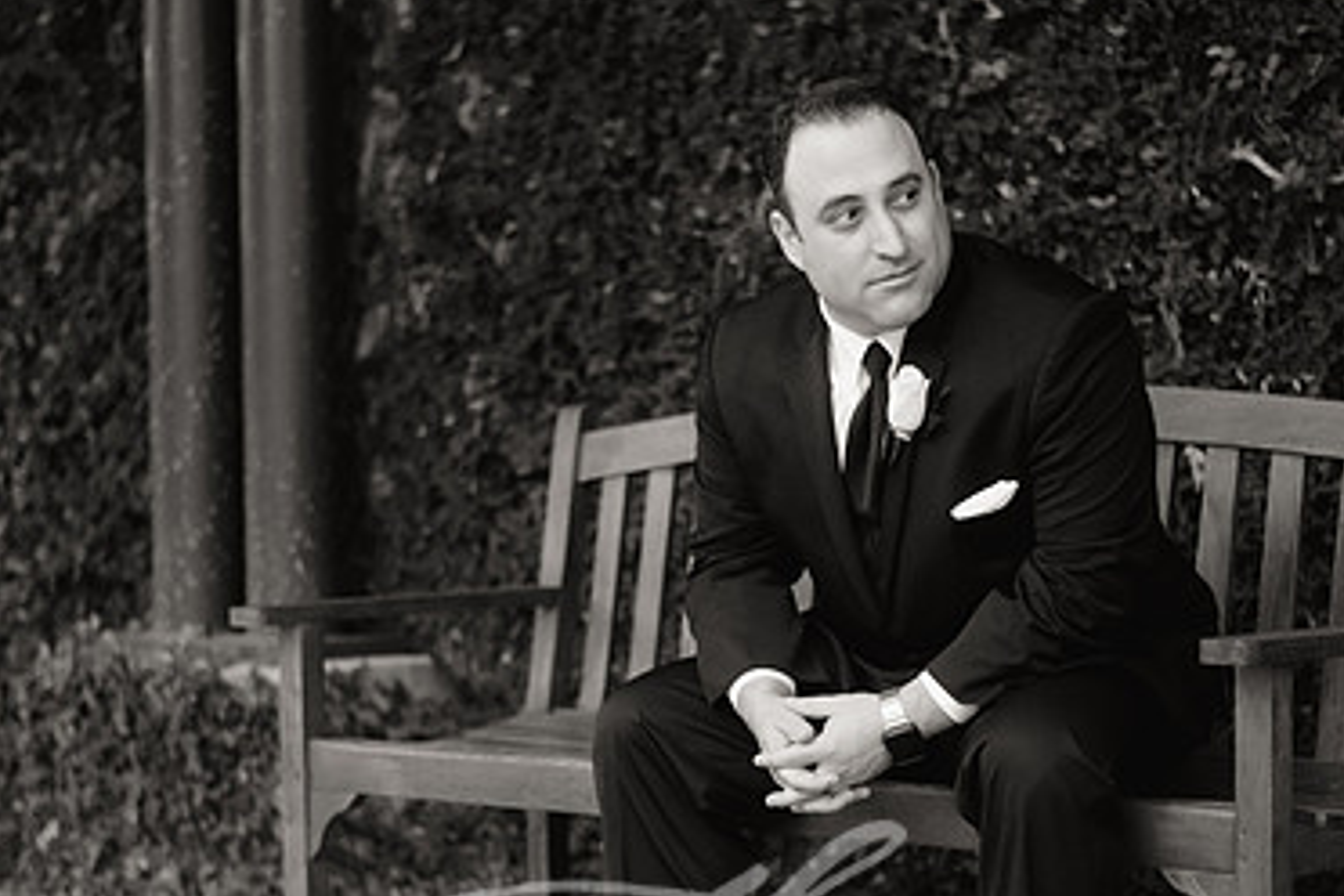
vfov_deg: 17.4
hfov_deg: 26.0
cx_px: 697
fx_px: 2912
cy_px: 616
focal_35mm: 78
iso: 1600
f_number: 2
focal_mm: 50
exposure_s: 1/160
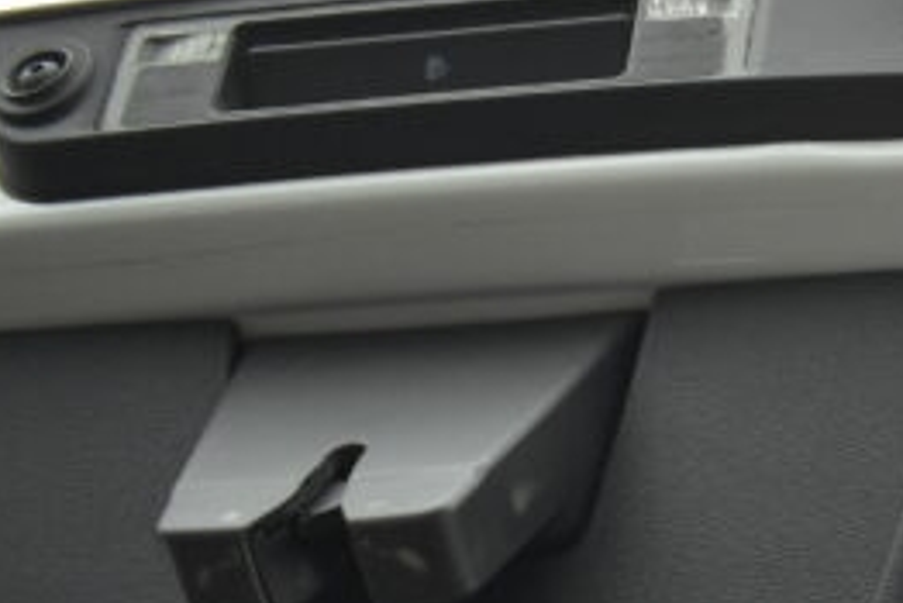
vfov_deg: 17.1
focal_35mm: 79
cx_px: 1279
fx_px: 1983
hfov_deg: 22.1
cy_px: 491
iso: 1600
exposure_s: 1/160
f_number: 3.5
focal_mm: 18
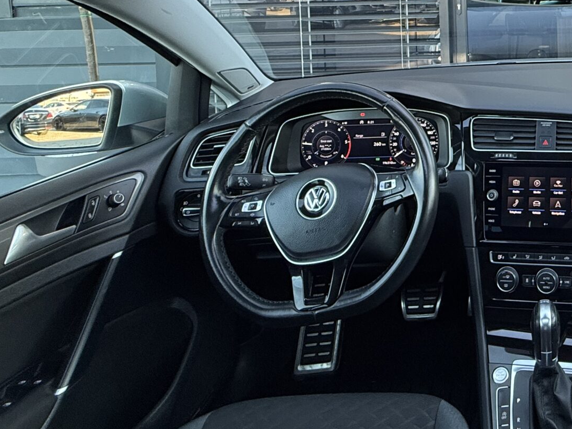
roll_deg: +1.9
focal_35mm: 33
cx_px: 546
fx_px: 545
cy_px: -6
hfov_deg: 47.8
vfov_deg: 38.0
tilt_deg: -1.0
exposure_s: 1/85
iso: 160
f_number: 2.2
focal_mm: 2.22
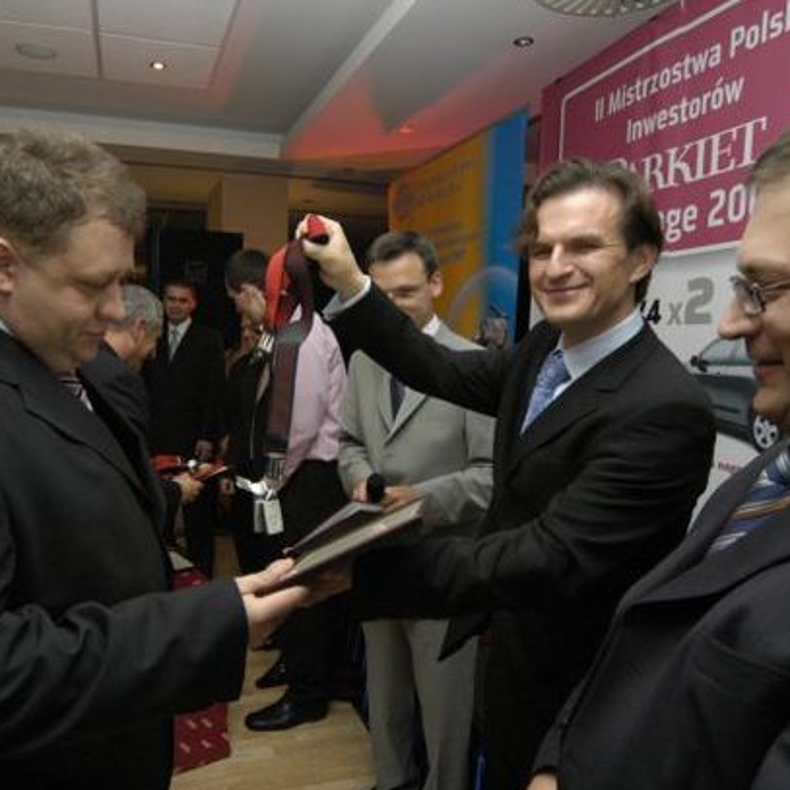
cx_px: 315
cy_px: 405
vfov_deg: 65.0
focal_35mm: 24
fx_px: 620
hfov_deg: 64.4
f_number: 5.6
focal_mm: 12
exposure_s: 1/125
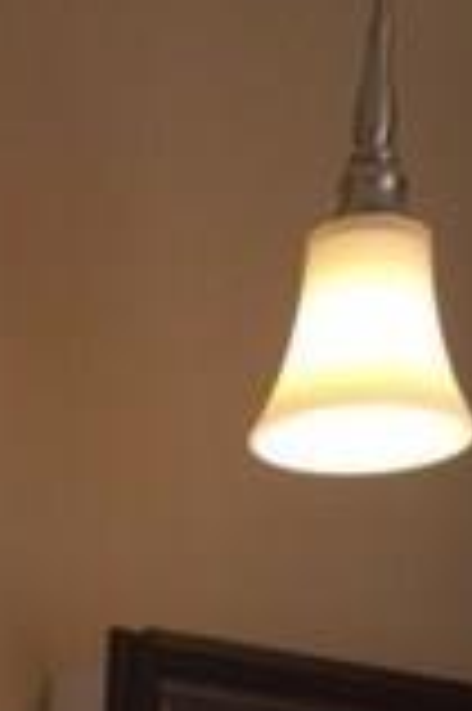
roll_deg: -1.8
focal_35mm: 122
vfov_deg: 14.1
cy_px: 1418
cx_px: -45
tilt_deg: -4.2
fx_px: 2404
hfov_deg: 11.1
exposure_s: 1/120
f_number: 2.2
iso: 32
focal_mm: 4.15
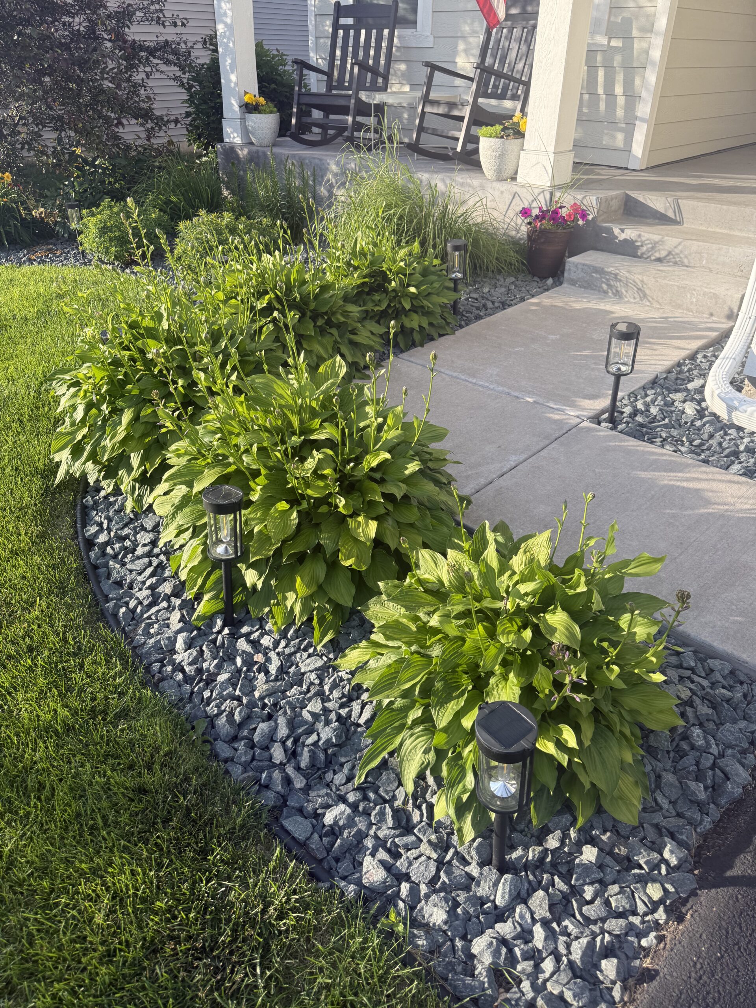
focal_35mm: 24
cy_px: 504
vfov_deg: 71.6
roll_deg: +1.7
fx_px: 699
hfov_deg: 56.8
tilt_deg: -31.2
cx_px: 378
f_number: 1.78
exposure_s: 1/1271
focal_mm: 6.76
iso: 100
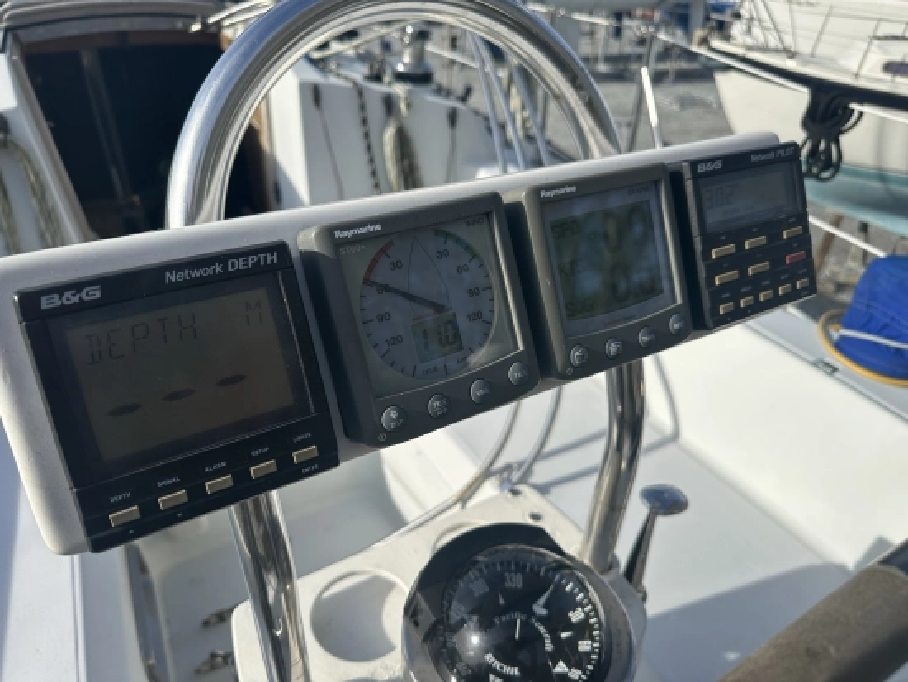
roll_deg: +0.7
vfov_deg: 56.9
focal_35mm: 24
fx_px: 630
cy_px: 341
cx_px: 454
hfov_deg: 71.6
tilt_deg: -31.0
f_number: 1.78
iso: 80
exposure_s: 1/4762
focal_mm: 6.86
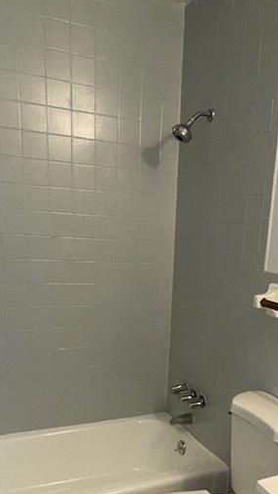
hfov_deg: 32.5
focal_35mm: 36
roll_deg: -3.4
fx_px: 471
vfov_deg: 52.8
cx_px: 190
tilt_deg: -17.1
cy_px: 371
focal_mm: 2.22
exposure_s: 1/122
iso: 50
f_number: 2.2
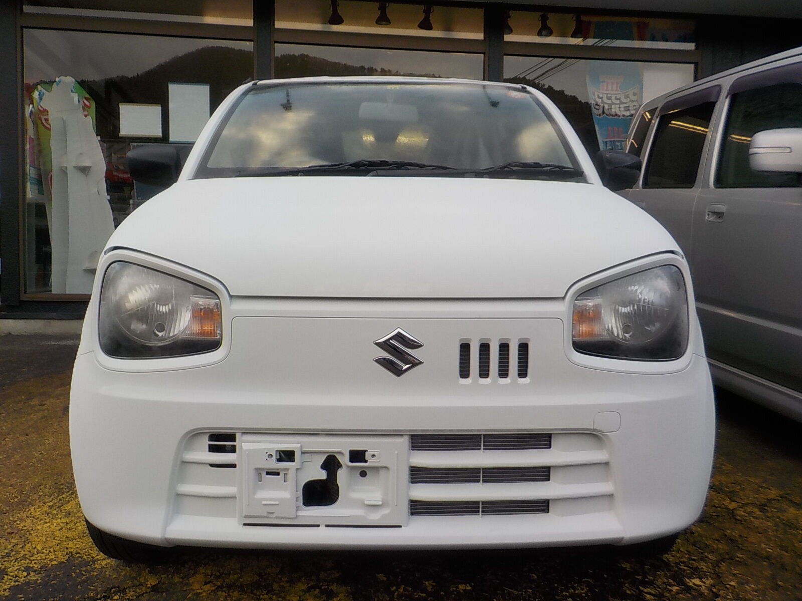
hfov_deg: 60.0
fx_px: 695
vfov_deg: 46.8
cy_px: 300
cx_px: 401
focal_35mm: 30
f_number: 3.3
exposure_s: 1/160
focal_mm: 4.1
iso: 125
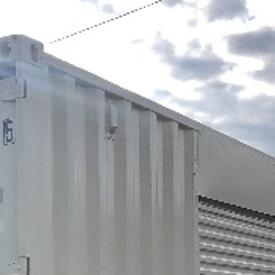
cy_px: 359
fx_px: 809
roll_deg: -2.3
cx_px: 91
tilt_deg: -1.9
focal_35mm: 90
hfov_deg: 19.2
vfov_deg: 18.0
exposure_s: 1/1104
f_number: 1.8
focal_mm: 3.99
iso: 20
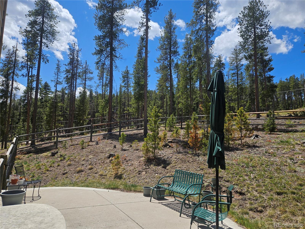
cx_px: 152
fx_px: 203
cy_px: 114
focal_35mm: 23
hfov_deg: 73.9
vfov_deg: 58.9
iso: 25
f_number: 1.8
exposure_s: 1/2054
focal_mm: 5.4
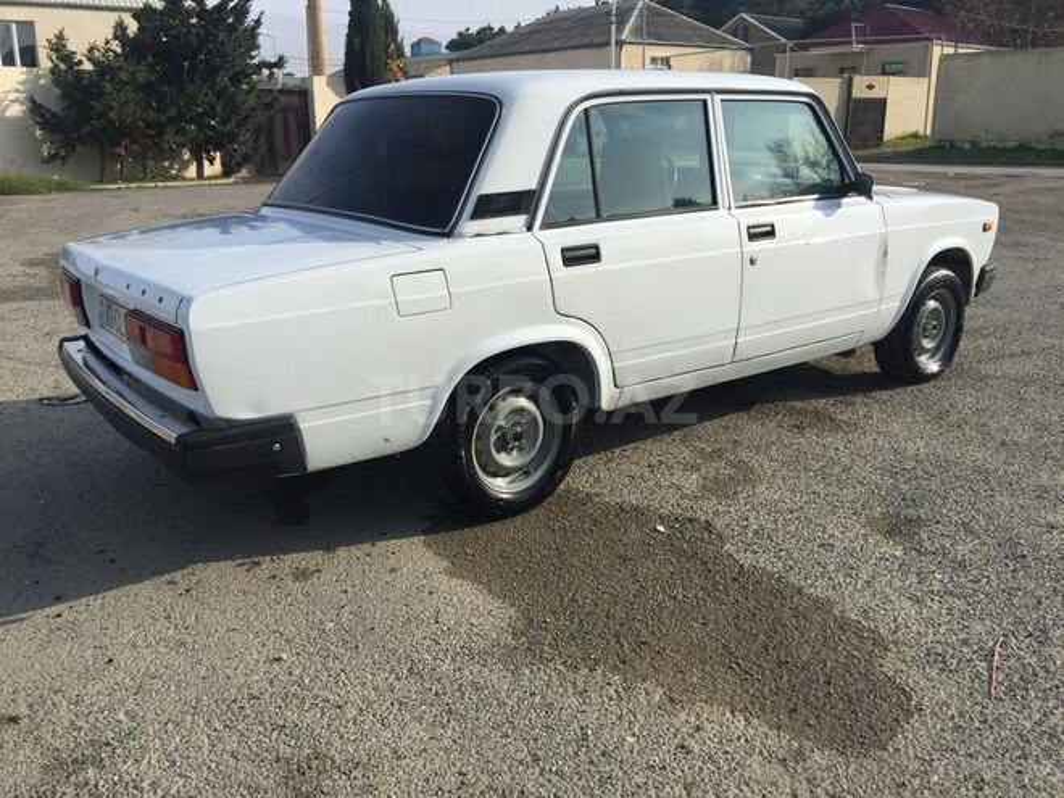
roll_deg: -1.3
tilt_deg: -15.2
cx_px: 532
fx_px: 891
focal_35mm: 29
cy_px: 399
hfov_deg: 61.7
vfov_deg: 48.2
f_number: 2.2
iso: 32
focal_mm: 4.15
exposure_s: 1/2326
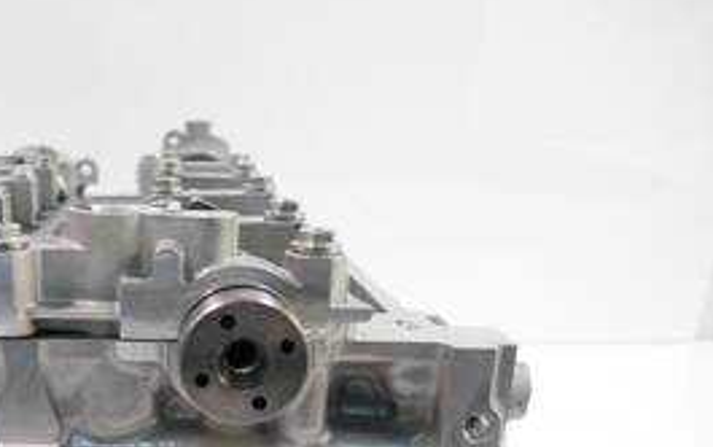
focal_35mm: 46
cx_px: 91
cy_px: 463
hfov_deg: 40.6
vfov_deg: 26.3
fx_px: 894
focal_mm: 12
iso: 1600
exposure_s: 1/125
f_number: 3.5
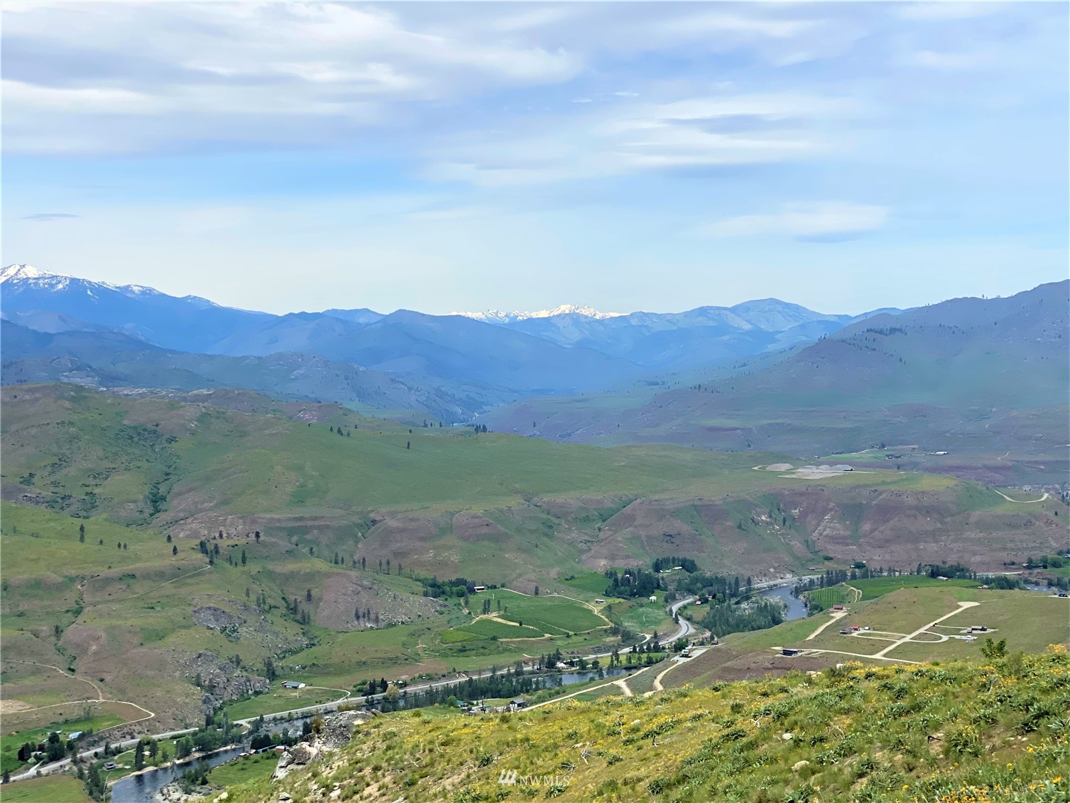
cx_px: 535
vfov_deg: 28.0
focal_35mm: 52
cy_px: 402
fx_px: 1607
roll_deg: +0.8
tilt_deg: -1.3
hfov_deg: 36.8
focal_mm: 6
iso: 20
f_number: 2
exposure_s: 1/2283
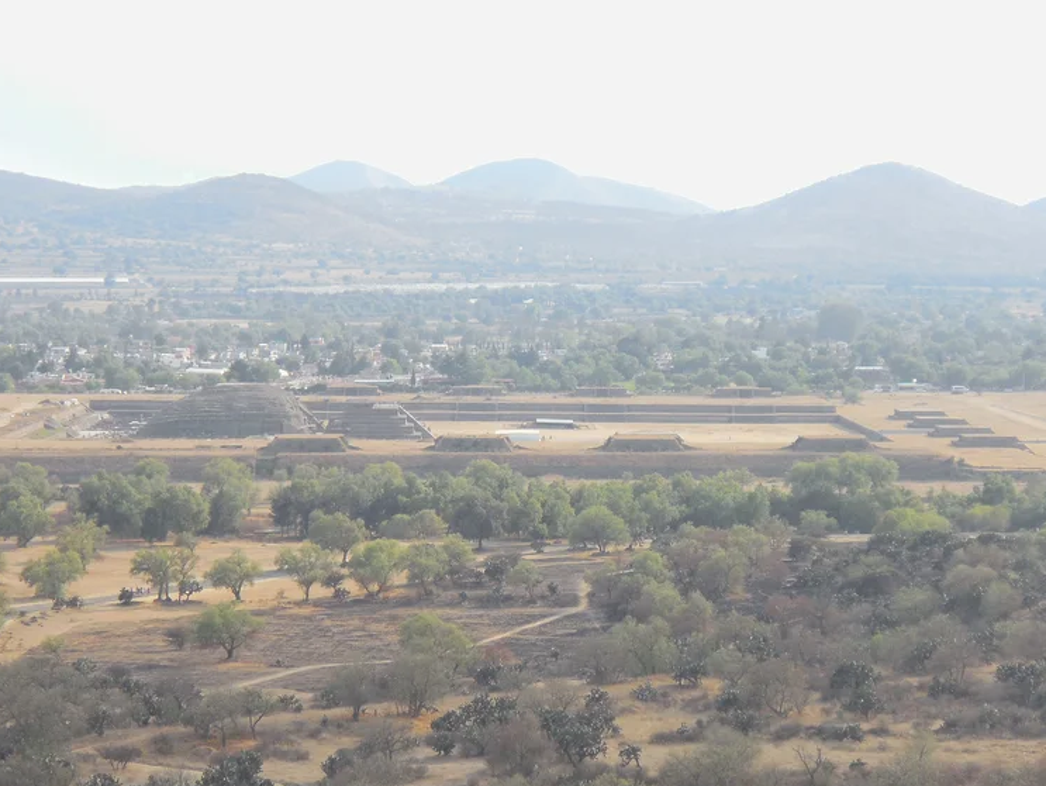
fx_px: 3416
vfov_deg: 13.1
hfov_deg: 17.4
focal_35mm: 113
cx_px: 500
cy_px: 373
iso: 125
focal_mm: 18.7
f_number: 5
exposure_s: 1/400
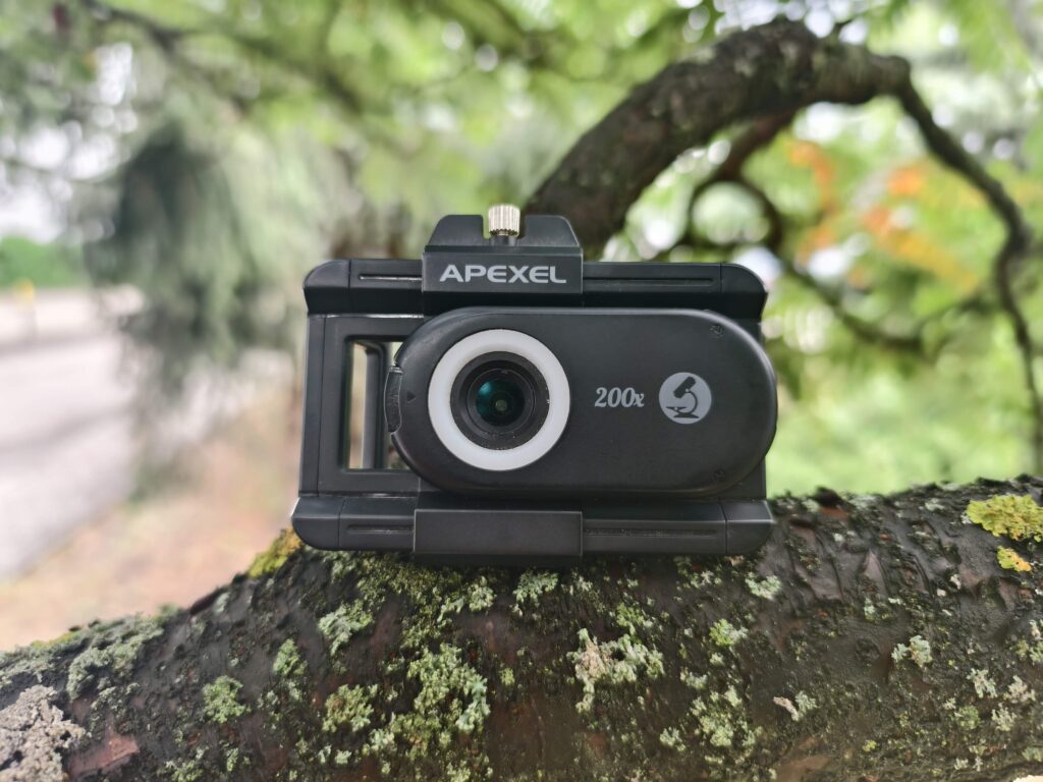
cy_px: 391
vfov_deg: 58.9
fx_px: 693
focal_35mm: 23
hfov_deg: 73.9
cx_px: 522
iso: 329
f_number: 1.57
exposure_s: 1/100
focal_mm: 6.54
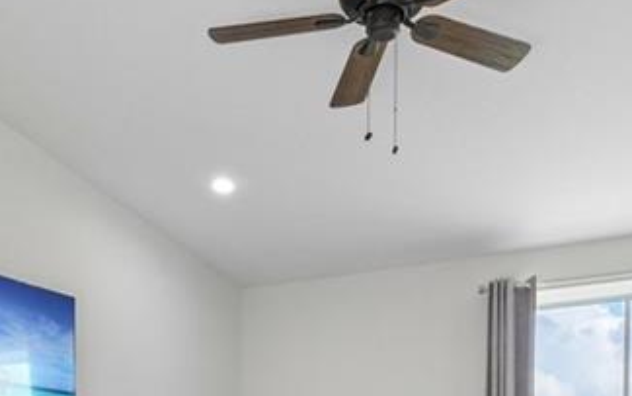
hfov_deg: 44.3
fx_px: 776
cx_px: 279
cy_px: 516
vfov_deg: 24.8
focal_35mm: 45
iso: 400
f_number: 8
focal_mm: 14
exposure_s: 1/40
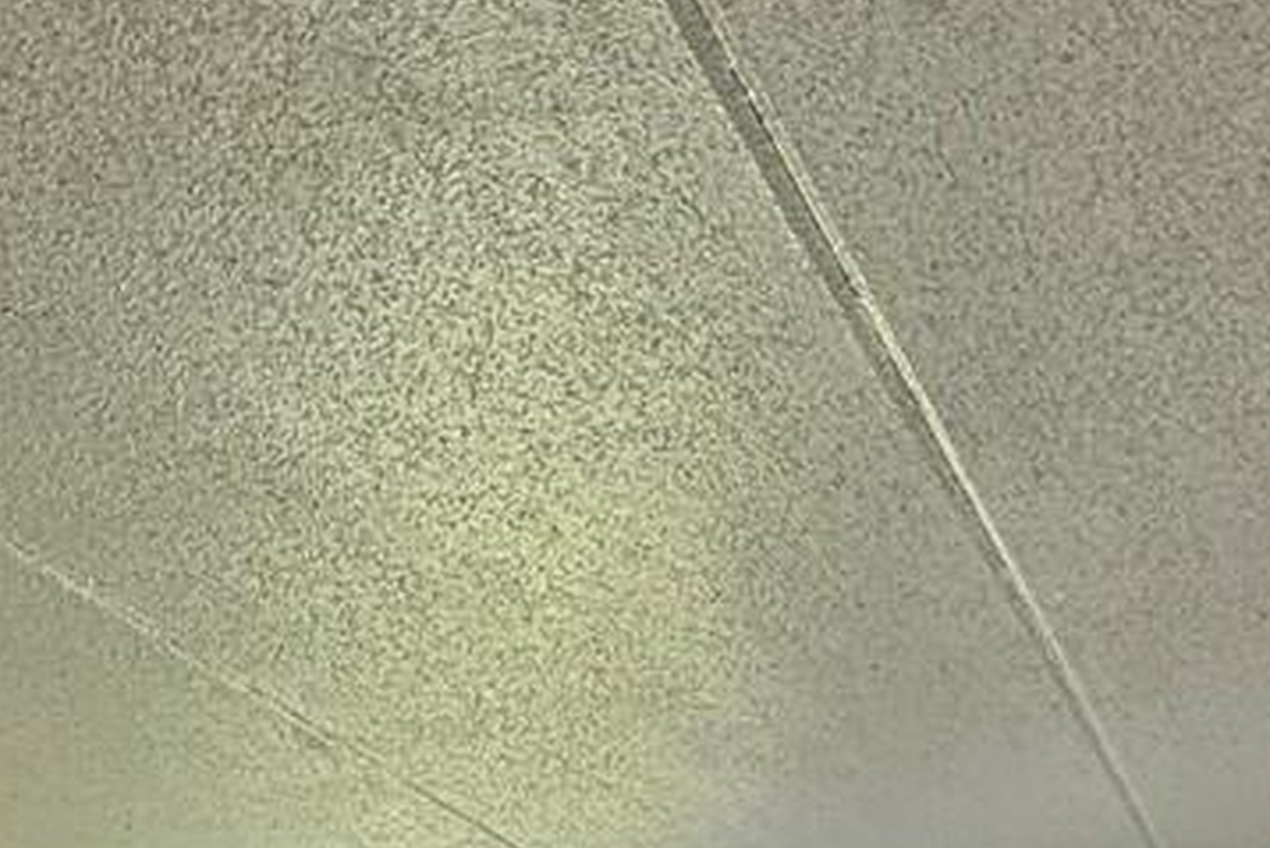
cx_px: 472
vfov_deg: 17.1
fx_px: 2294
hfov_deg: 30.8
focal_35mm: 65
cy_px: 1540
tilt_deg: -2.0
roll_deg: +0.2
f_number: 2.2
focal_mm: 2.22
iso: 40
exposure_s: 1/136
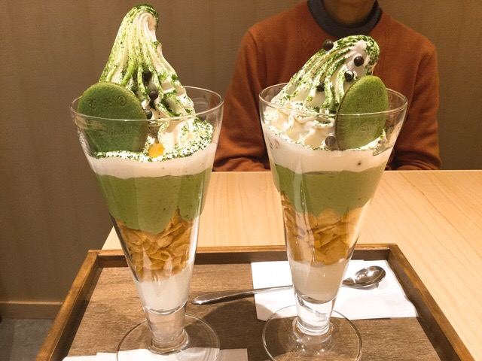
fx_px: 432
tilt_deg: -23.9
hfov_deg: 58.4
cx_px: 241
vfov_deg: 45.4
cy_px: 180
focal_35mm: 31
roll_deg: -1.9
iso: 40
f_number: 2.4
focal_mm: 3.3
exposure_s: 1/30
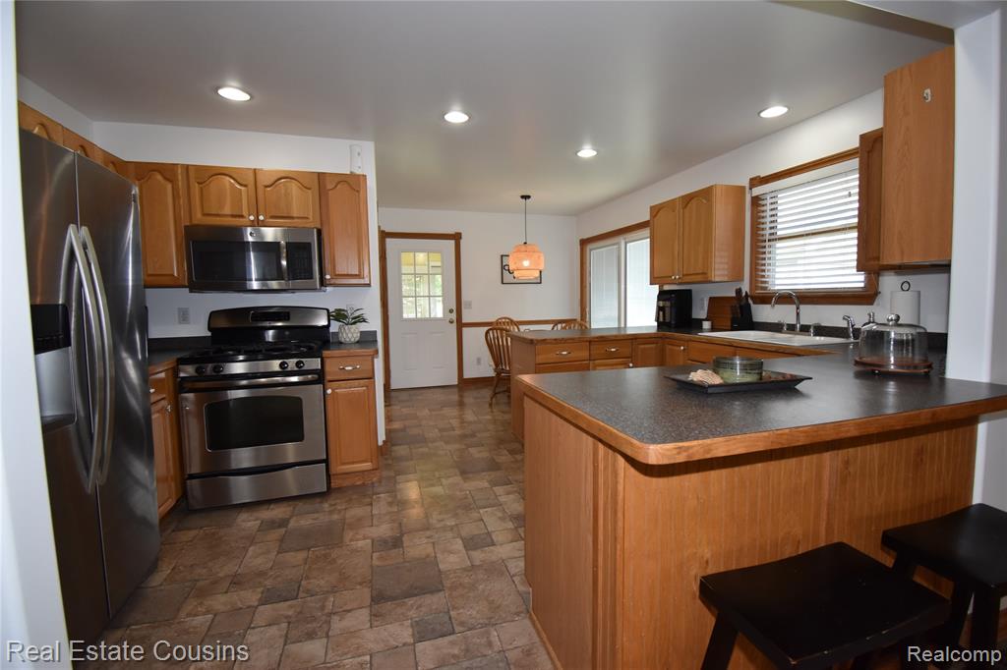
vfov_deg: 77.3
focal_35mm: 15
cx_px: 504
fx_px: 419
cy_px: 335
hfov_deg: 100.4
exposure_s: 1/125
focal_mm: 10
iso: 800
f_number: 4.5
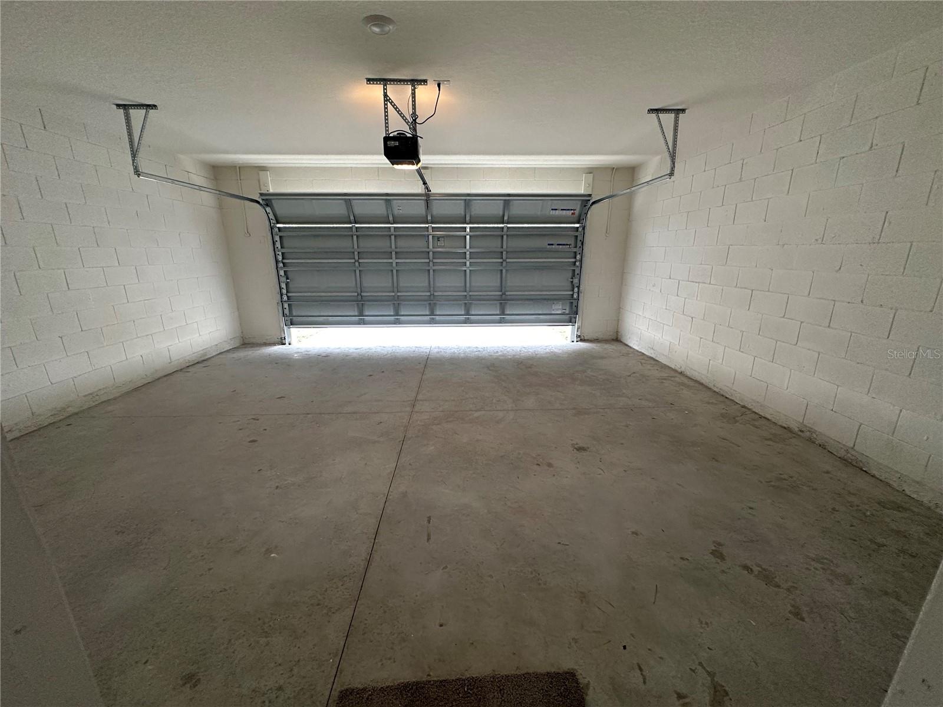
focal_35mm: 14
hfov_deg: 102.1
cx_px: 472
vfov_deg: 85.7
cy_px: 354
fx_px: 381
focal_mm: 2.22
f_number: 2.2
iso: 250
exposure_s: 1/120
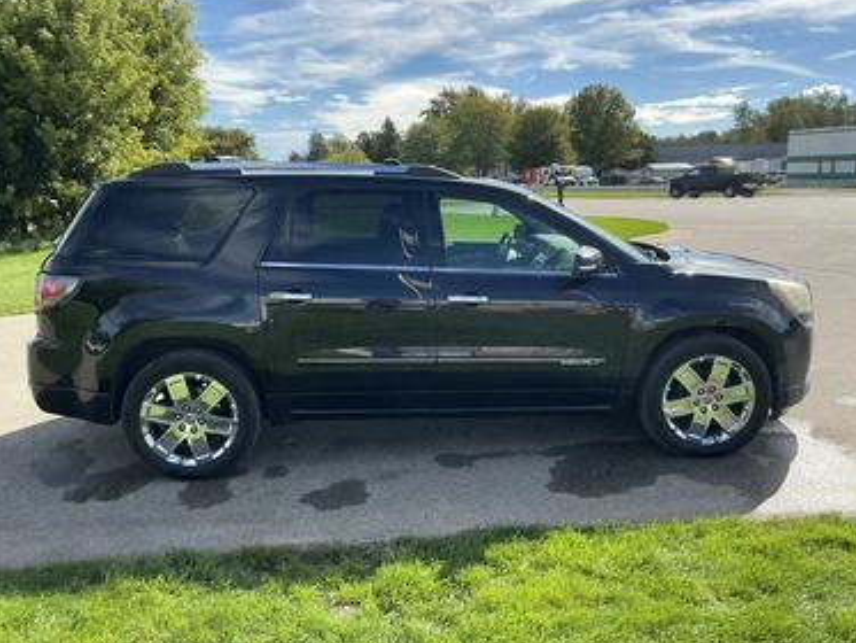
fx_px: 742
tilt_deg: -10.3
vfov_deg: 46.8
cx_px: 420
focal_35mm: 30
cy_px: 312
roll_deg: +0.5
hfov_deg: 59.9
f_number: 1.8
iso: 25
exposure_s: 1/1221
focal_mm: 3
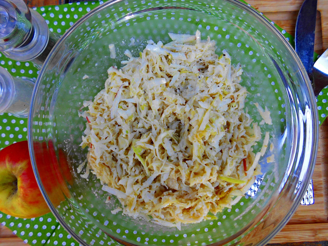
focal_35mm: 26
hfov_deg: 67.3
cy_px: 123
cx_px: 164
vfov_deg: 53.1
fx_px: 246
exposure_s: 1/100
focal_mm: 4.6
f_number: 3.2
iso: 64
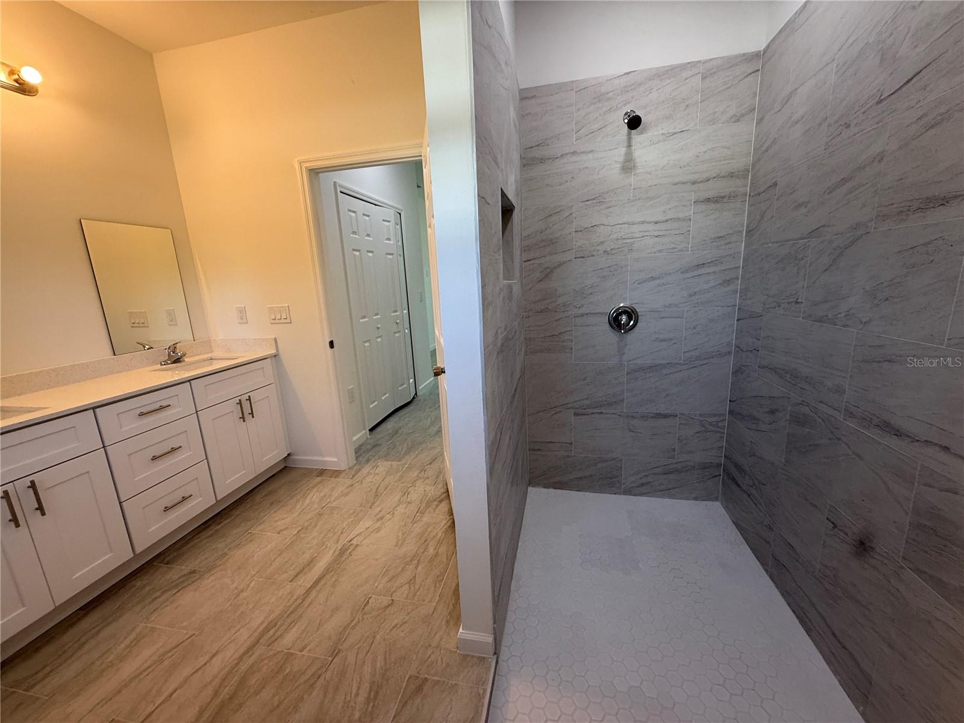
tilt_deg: -11.6
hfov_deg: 102.1
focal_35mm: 14
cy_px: 362
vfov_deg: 85.7
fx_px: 390
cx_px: 482
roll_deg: +3.0
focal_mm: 2.22
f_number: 2.2
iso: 125
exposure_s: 1/120
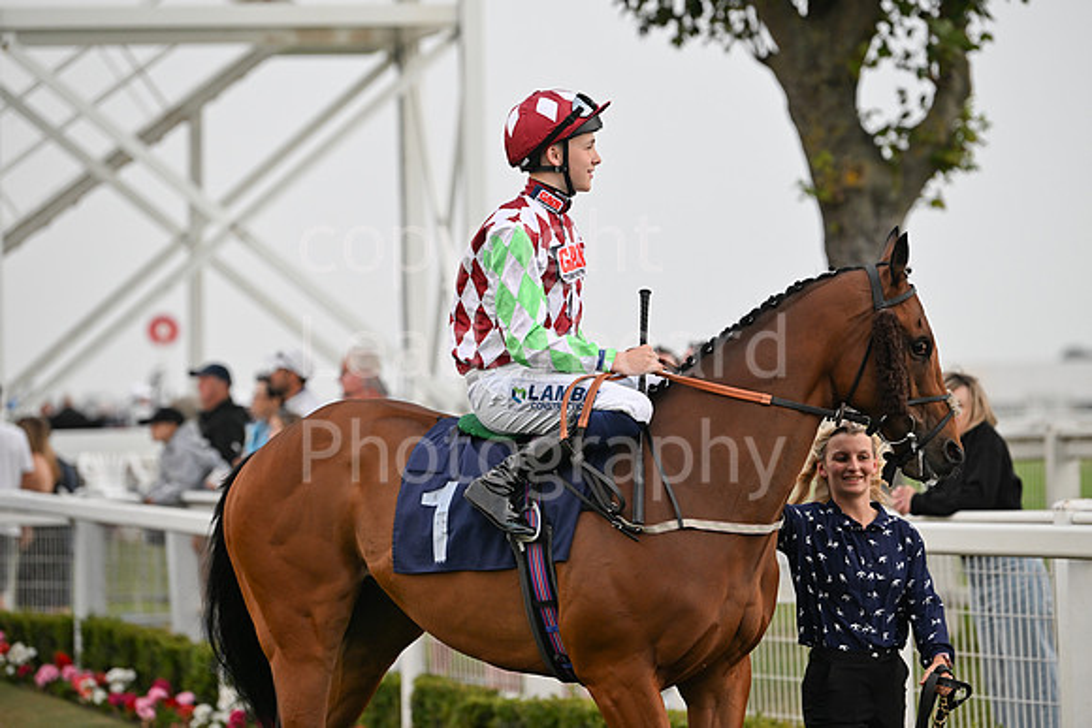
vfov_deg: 7.4
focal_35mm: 185
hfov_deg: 11.1
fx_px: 5613
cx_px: 546
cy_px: 364
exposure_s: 1/640
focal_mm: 185
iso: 1600
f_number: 4
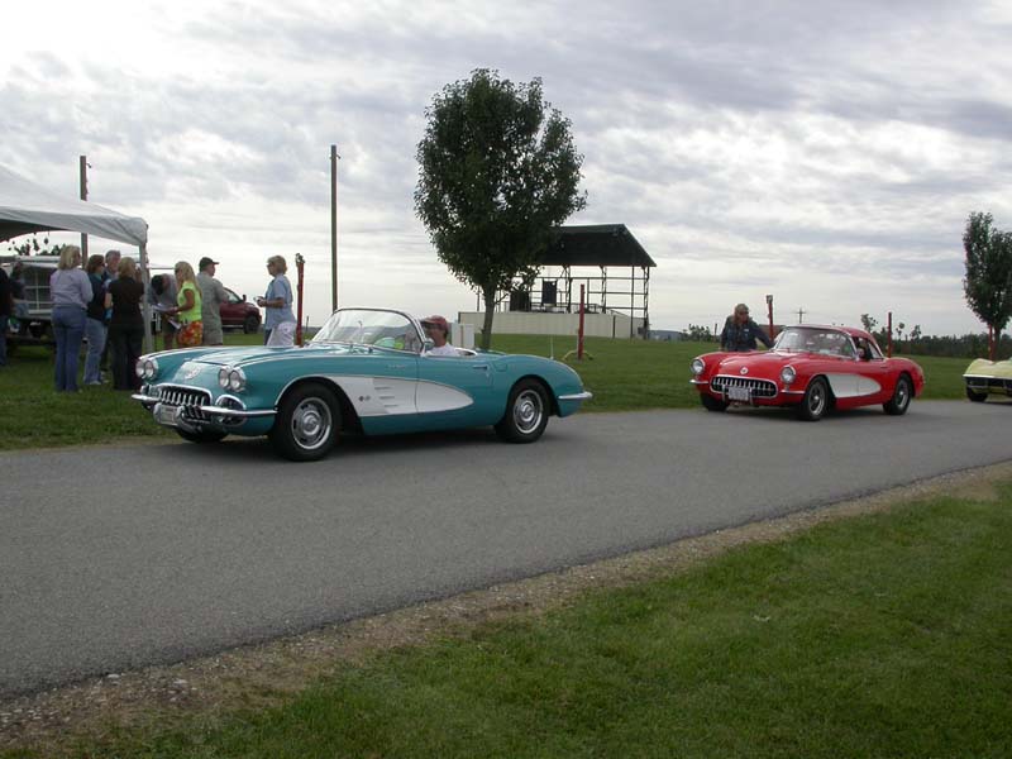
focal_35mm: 38
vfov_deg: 37.7
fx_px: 1111
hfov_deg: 49.0
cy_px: 380
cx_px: 506
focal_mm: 7.85
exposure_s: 1/336
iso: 100
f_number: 6.7
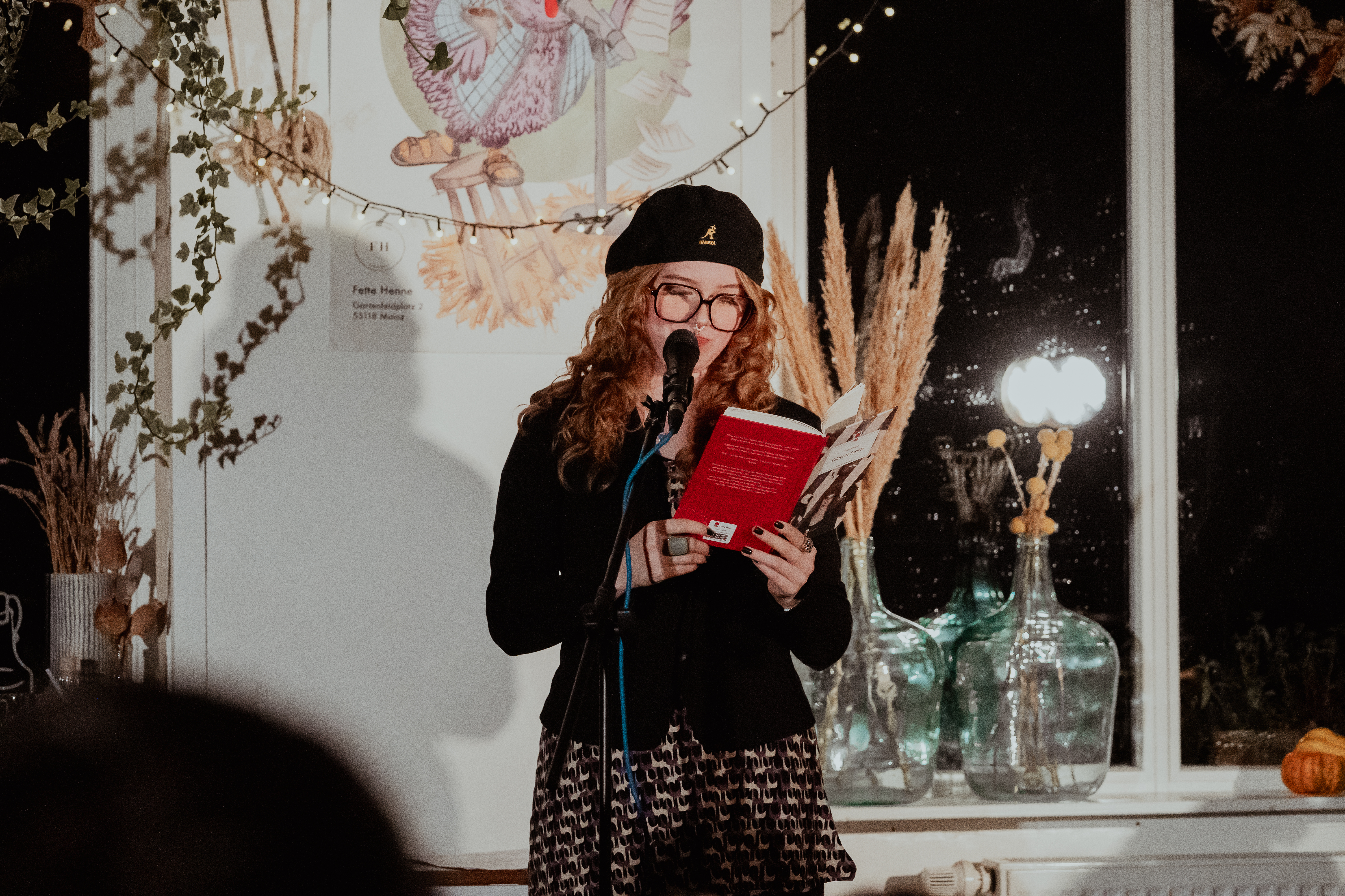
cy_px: 448
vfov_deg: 12.8
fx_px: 3997
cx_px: 672
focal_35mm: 107
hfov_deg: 19.1
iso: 12800
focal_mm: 107
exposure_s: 1/1600
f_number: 4.5
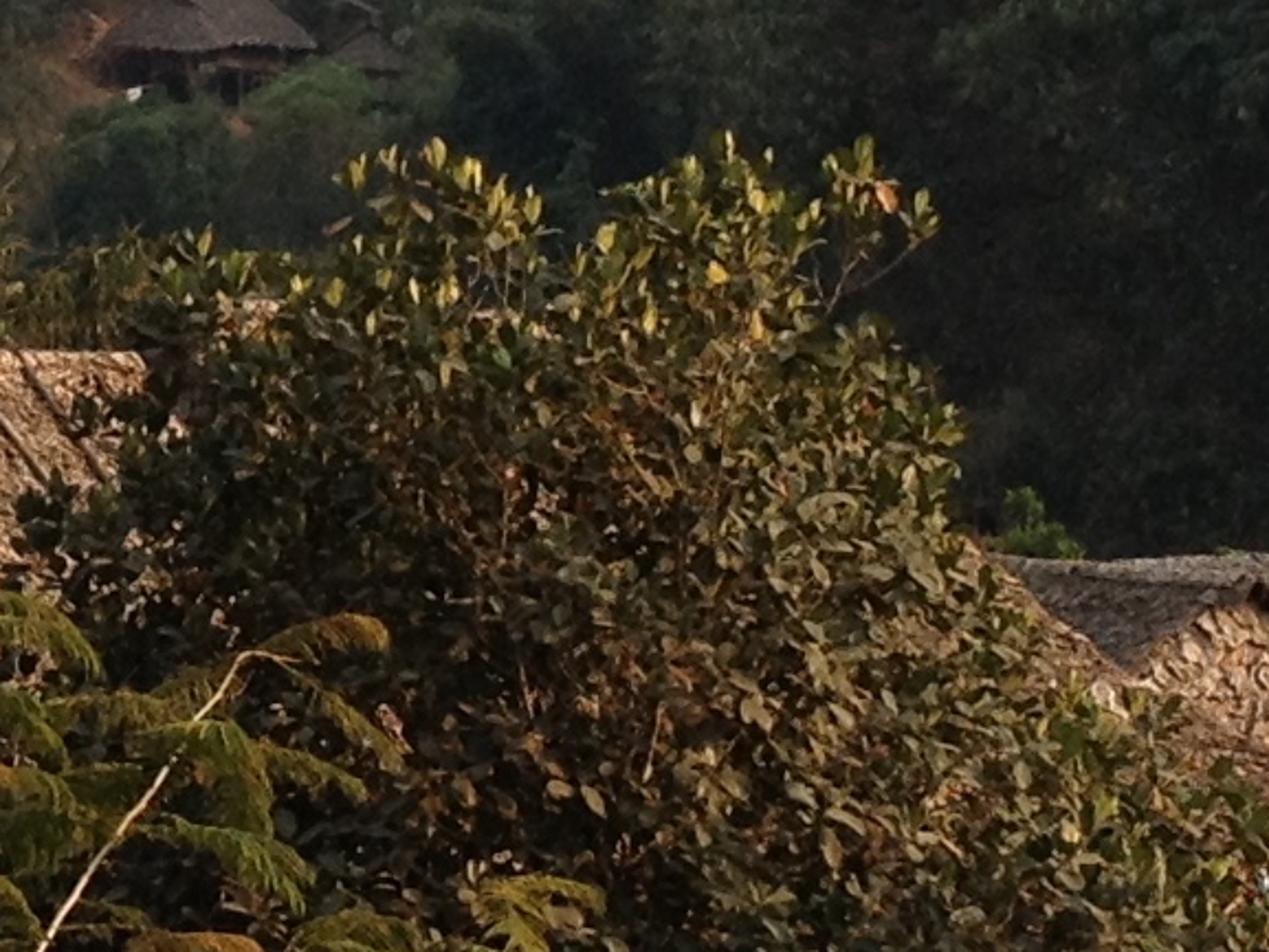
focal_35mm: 198
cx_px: -92
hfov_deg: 9.9
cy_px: 290
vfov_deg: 7.5
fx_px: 7260
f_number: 2.4
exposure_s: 1/563
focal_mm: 4.28
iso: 50
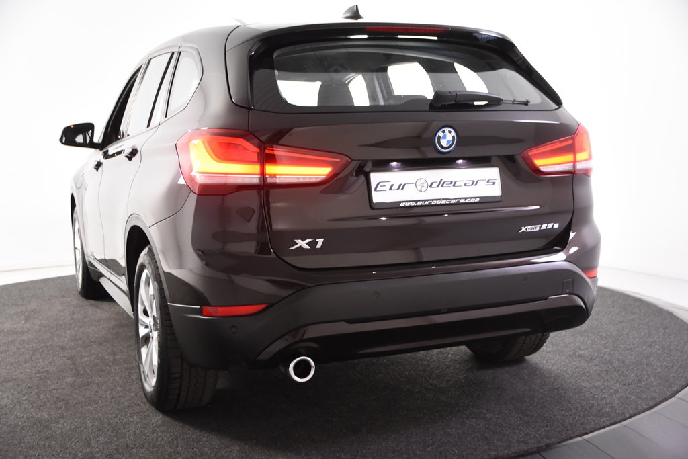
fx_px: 889
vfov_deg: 29.0
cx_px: 344
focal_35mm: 46
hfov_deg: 42.3
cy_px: 230
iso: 1600
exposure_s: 1/60
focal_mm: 31
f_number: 4
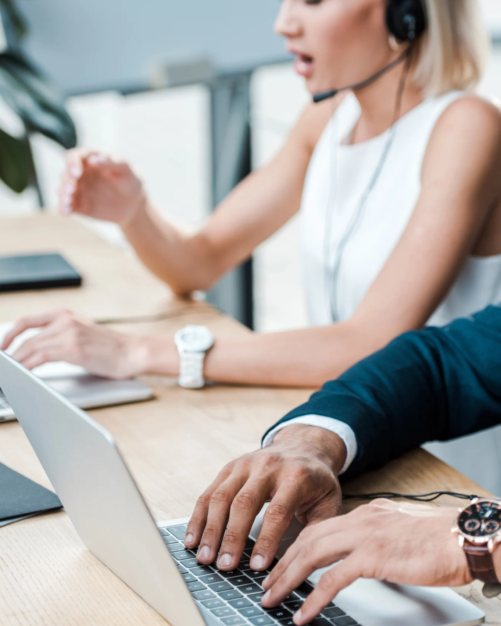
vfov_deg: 15.2
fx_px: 2353
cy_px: 313
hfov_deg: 12.1
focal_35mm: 127
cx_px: 362
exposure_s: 1/250
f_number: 3.5
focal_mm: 90
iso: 160
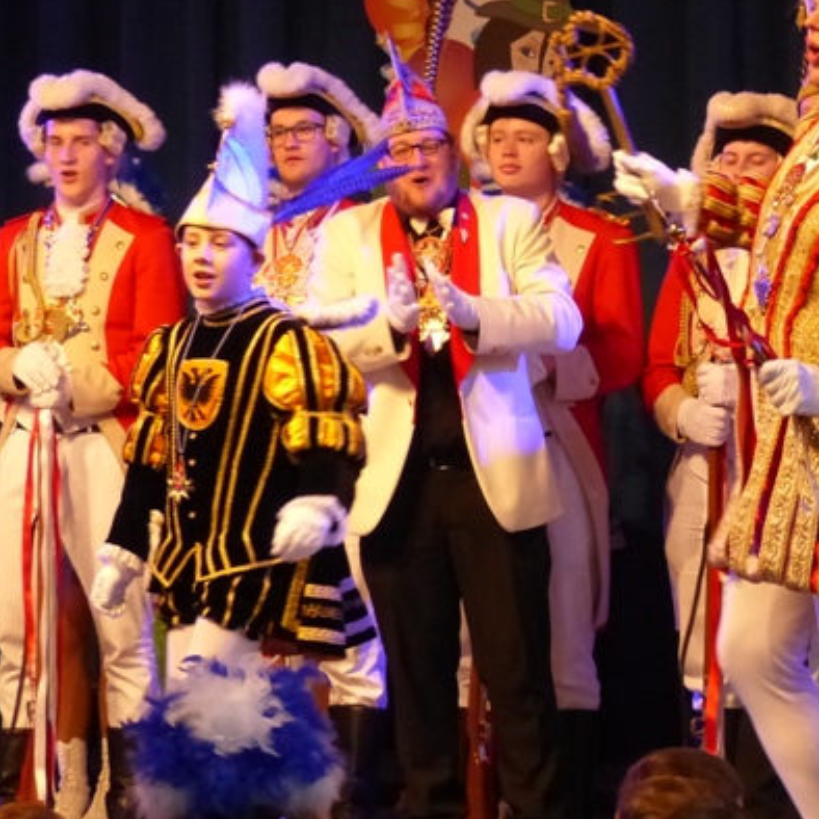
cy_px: 414
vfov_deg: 9.6
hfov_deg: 9.5
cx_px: 773
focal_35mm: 183
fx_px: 4898
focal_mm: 18.3
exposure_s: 1/100
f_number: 2.8
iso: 800
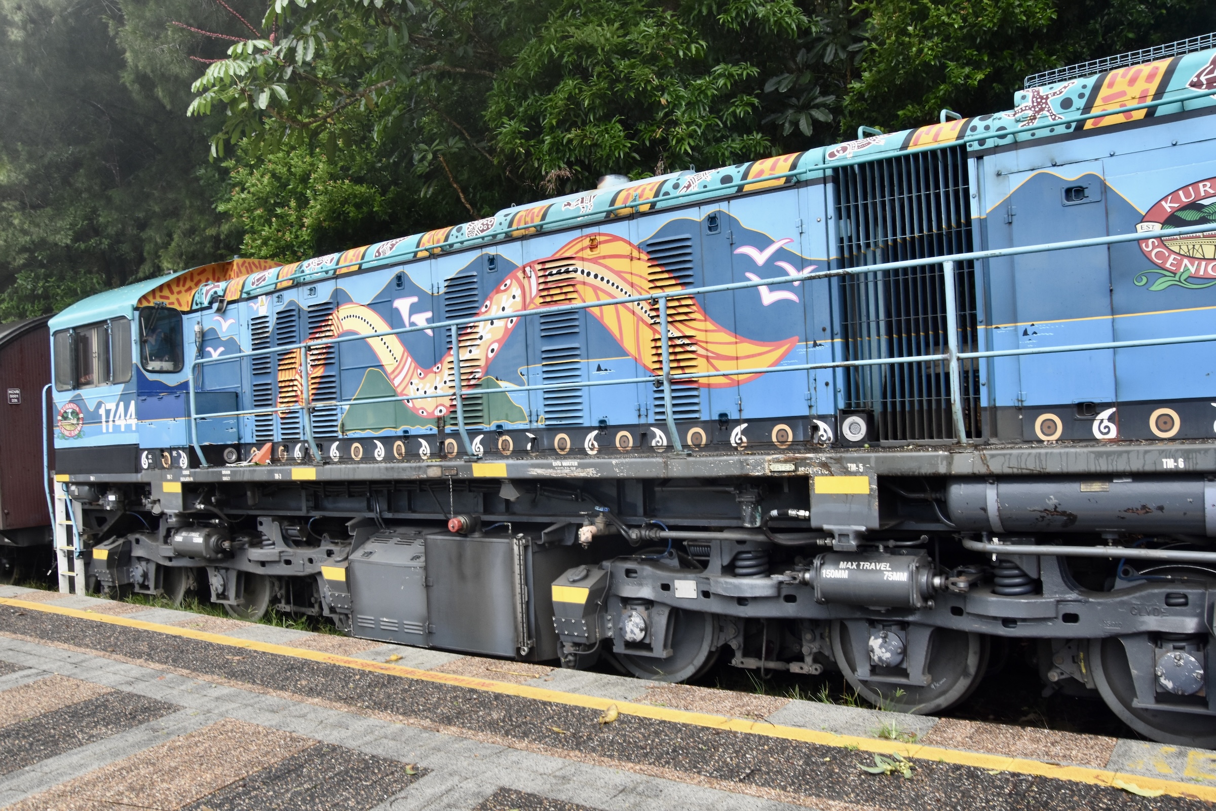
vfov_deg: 47.9
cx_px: 608
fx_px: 912
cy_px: 406
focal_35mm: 27
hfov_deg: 67.4
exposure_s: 1/400
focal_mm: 18
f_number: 8
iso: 800
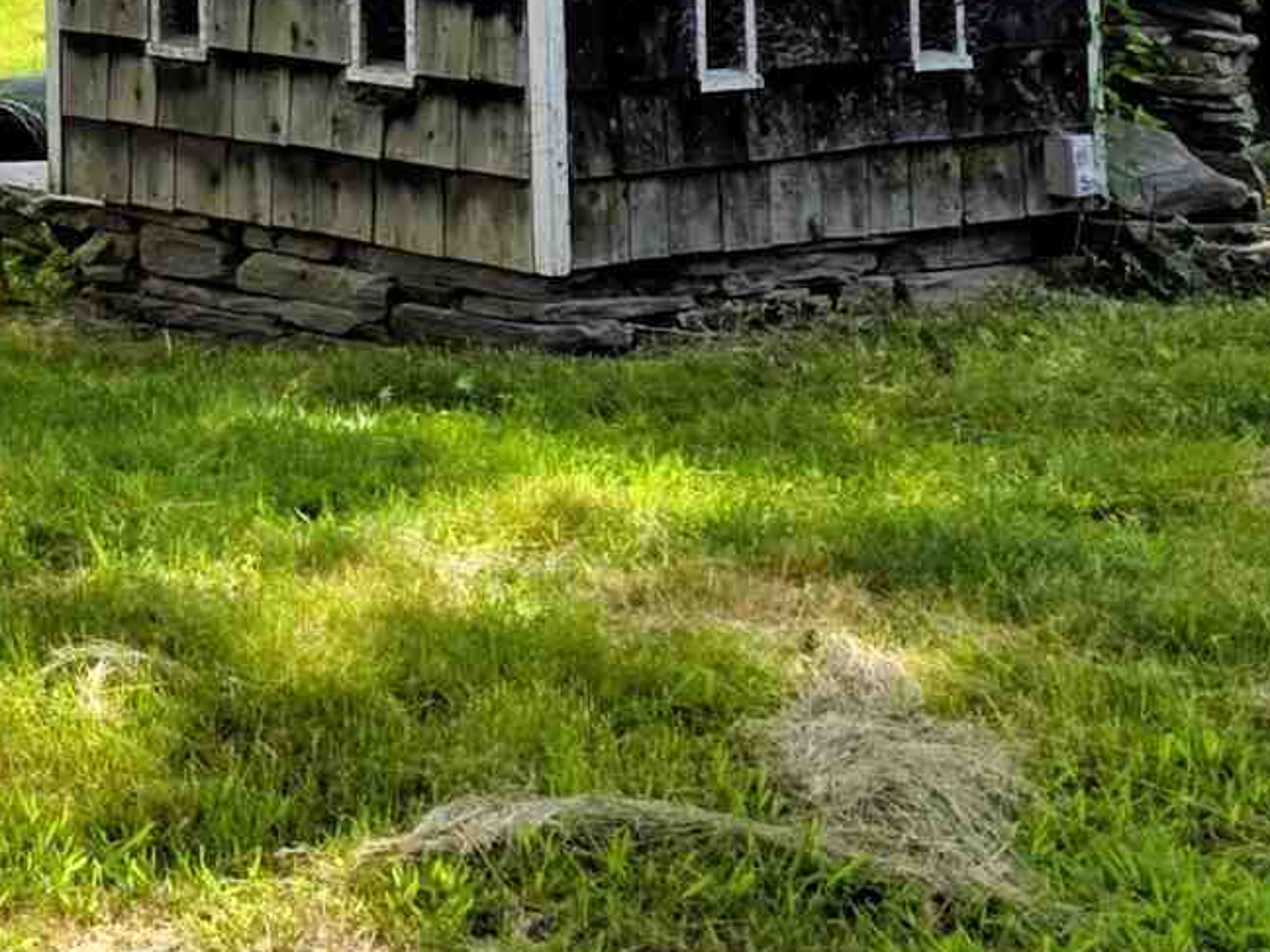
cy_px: -496
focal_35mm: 109
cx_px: -866
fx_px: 3999
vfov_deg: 12.8
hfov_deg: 15.9
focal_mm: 6.3
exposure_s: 1/2192
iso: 80
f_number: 1.7
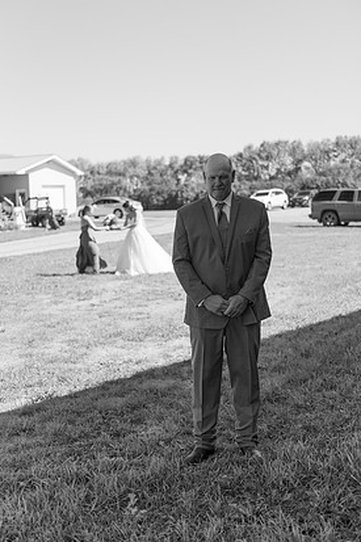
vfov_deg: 41.1
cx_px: 176
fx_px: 723
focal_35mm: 48
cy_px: 268
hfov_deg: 28.1
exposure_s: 1/2000
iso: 100
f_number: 2.8
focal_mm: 44
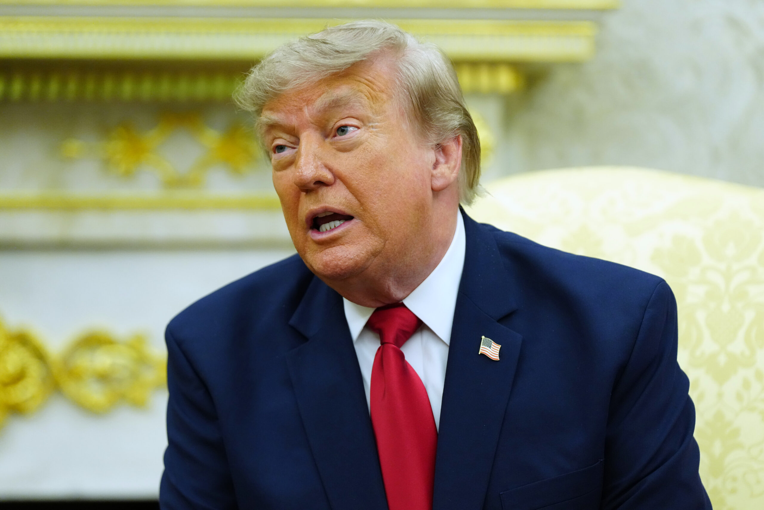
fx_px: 4244
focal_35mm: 200
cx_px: 382
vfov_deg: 6.9
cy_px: 255
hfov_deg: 10.3
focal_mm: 200
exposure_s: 1/500
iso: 4000
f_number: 3.5
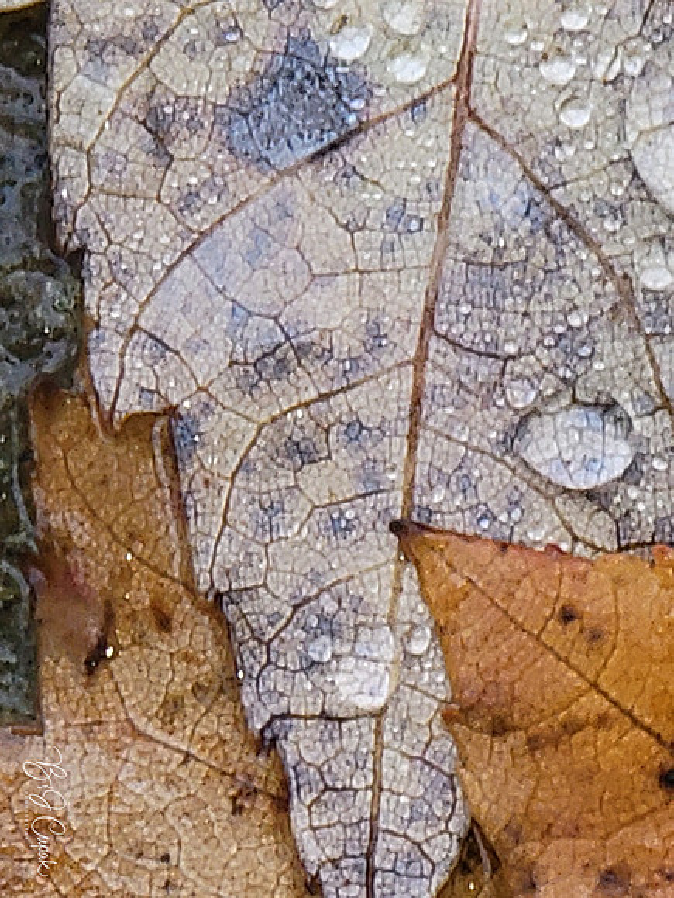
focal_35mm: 240
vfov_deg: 8.2
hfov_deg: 6.2
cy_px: 449
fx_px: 6231
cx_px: 337
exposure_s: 1/40
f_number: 4.9
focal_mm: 30.6
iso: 64
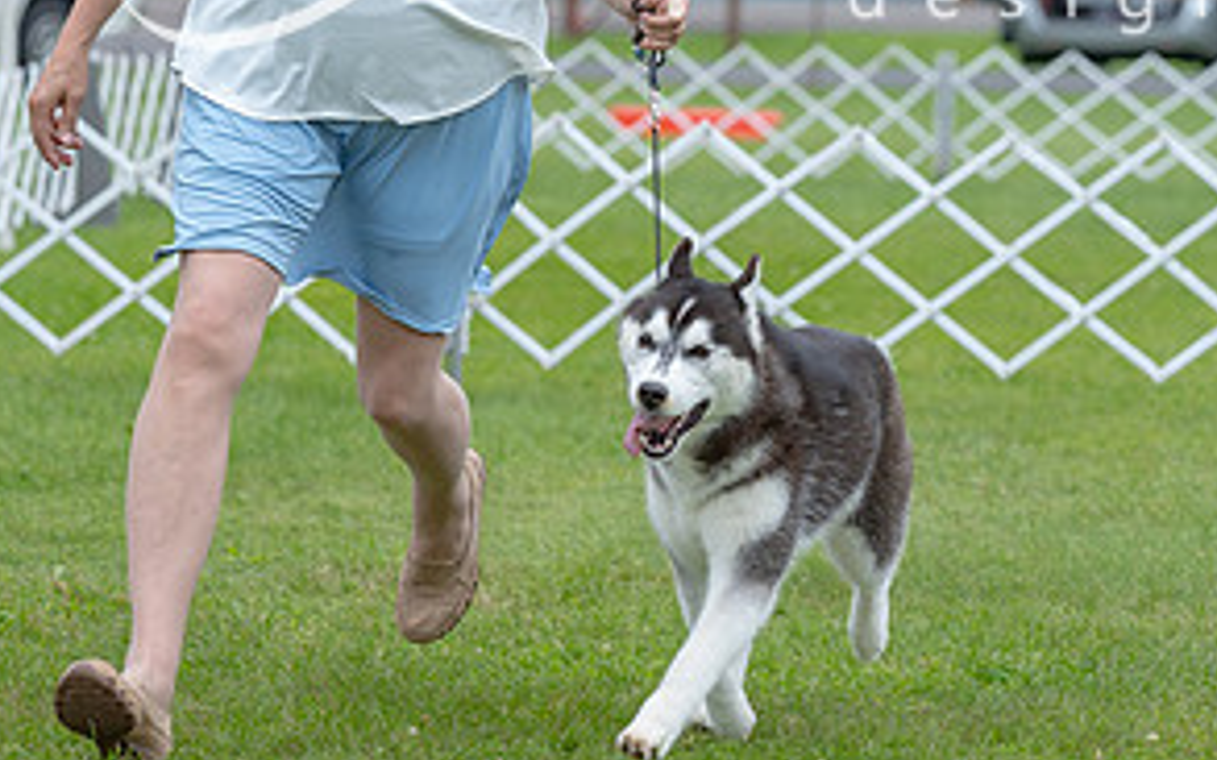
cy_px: 123
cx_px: 714
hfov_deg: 8.5
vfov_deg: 5.3
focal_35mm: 246
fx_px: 8158
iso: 400
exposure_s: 1/1000
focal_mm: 122
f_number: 4.5
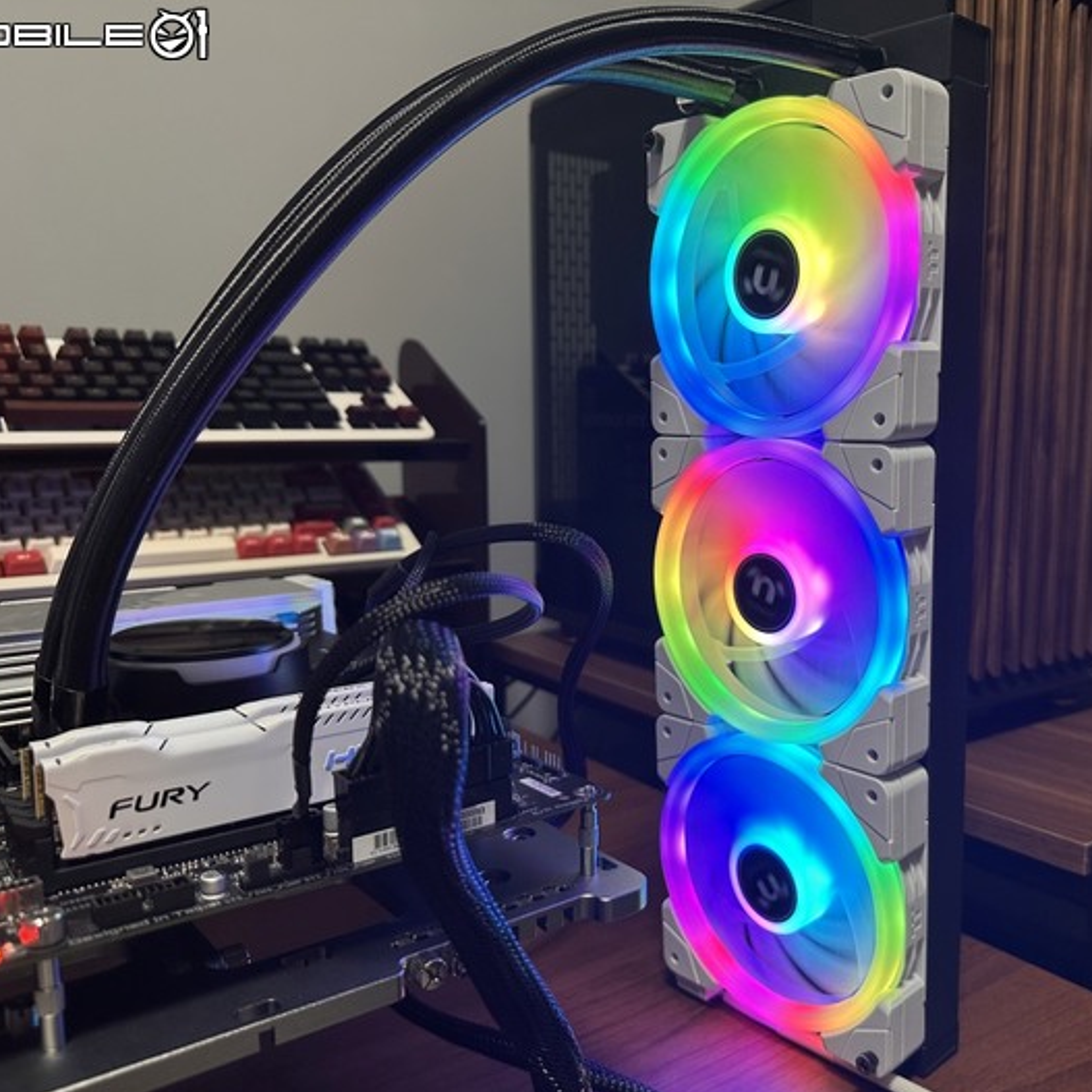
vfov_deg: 55.6
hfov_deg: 55.2
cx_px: 657
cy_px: 557
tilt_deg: -8.1
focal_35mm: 29
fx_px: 1035
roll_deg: -1.1
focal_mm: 6.86
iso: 100
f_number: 1.78
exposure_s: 1/121
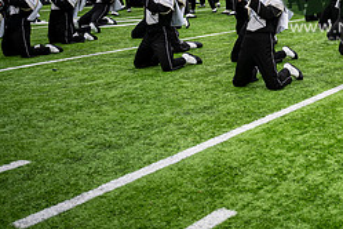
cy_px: -21
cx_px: 384
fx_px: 534
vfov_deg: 22.8
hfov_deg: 31.3
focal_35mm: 56
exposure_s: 1/500
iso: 100
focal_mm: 24
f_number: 2.8
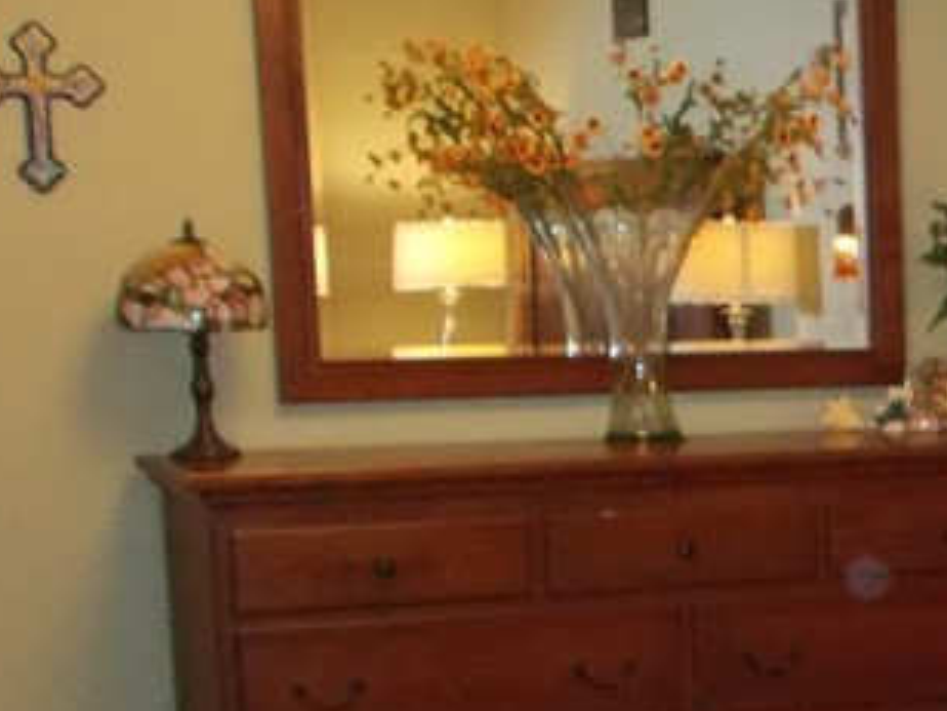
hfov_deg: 15.8
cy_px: 677
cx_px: 1479
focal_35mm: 113
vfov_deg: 13.0
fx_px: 3091
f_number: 3.6
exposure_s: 1/25
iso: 500
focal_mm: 6
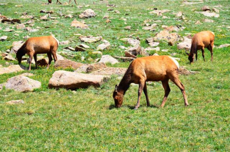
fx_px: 1004
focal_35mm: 158
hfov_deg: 13.1
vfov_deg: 8.7
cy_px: 76
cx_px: 115
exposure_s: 1/125
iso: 100
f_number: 11
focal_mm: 105
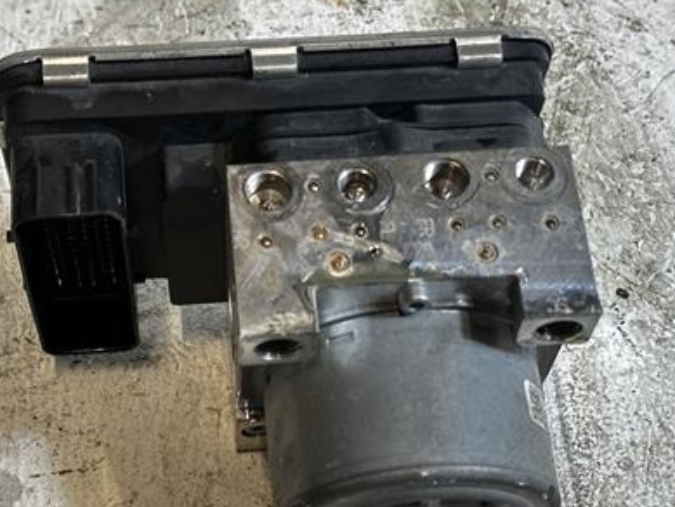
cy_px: 288
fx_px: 1541
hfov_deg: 24.7
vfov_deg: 18.7
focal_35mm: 79
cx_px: 281
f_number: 1.78
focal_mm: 6.86
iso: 160
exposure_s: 1/50
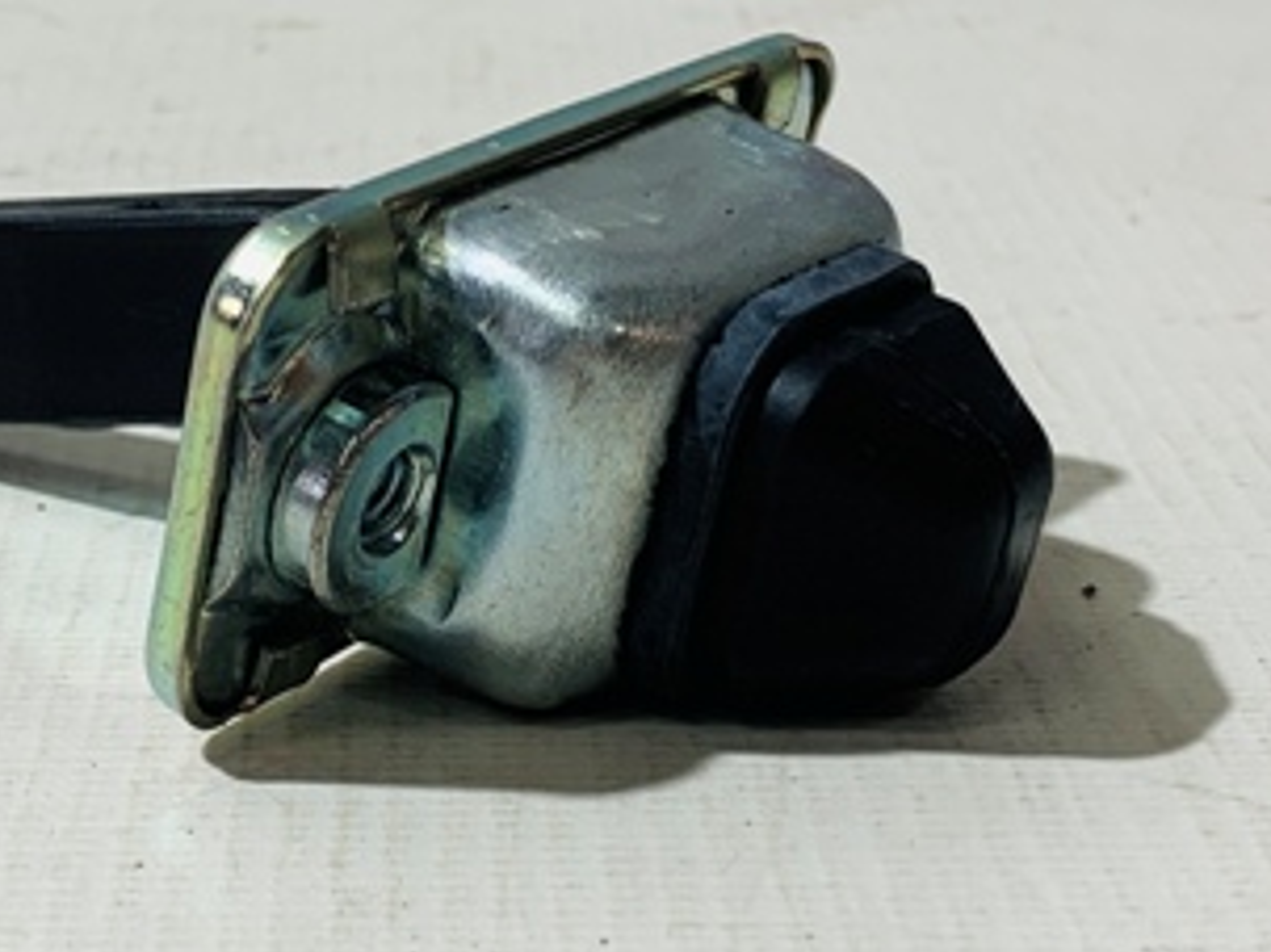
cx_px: 378
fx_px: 3230
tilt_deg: -19.4
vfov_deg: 16.7
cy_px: 331
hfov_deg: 22.1
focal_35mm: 88
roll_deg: -0.2
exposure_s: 1/100
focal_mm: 4.25
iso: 40
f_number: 1.8
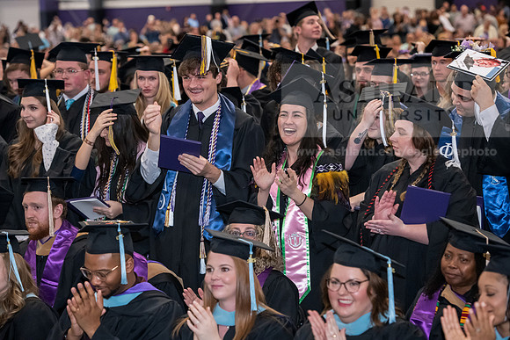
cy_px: 170
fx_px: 1587
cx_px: 255
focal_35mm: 112
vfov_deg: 12.2
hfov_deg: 18.3
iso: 4000
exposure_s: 1/200
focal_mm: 112
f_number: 4.5
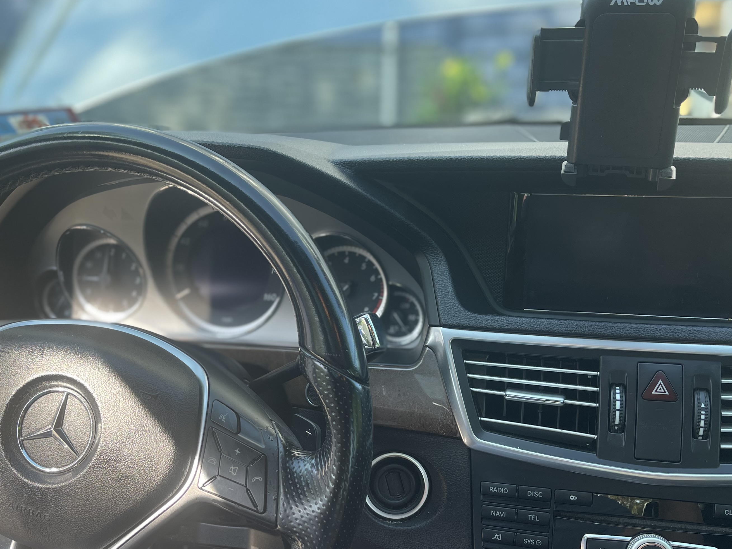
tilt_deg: -20.4
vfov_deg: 35.8
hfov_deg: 46.5
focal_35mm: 40
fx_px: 846
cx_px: 291
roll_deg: +1.6
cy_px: 335
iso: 40
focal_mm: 5.1
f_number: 1.6
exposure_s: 1/154
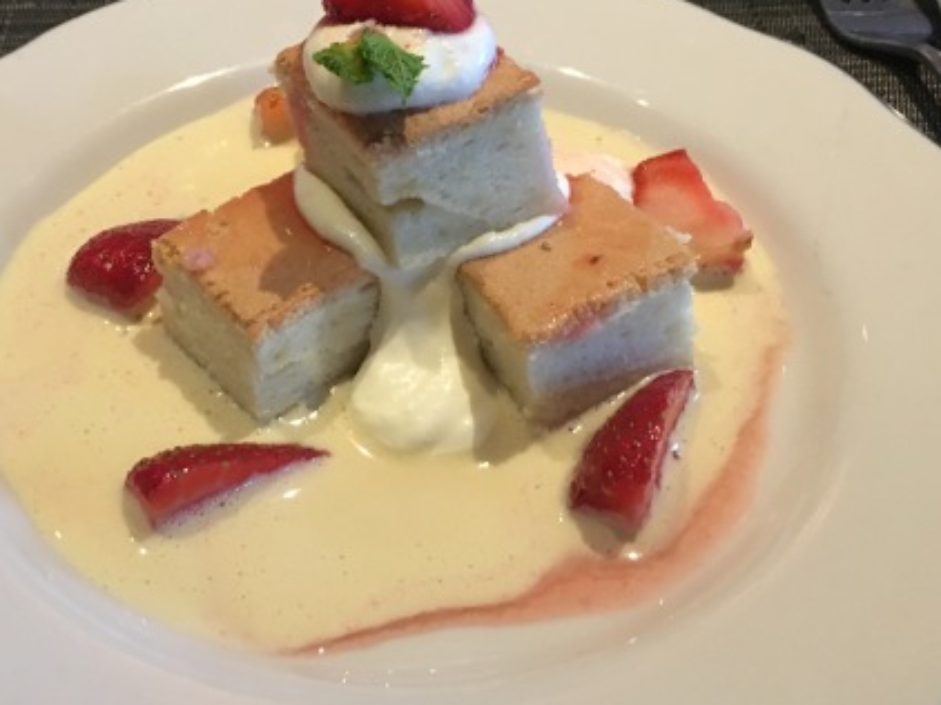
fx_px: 1195
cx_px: 319
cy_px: 277
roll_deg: +3.4
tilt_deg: -42.9
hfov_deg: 42.4
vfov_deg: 32.7
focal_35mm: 44
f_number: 2.2
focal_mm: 4.15
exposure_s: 1/15
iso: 400
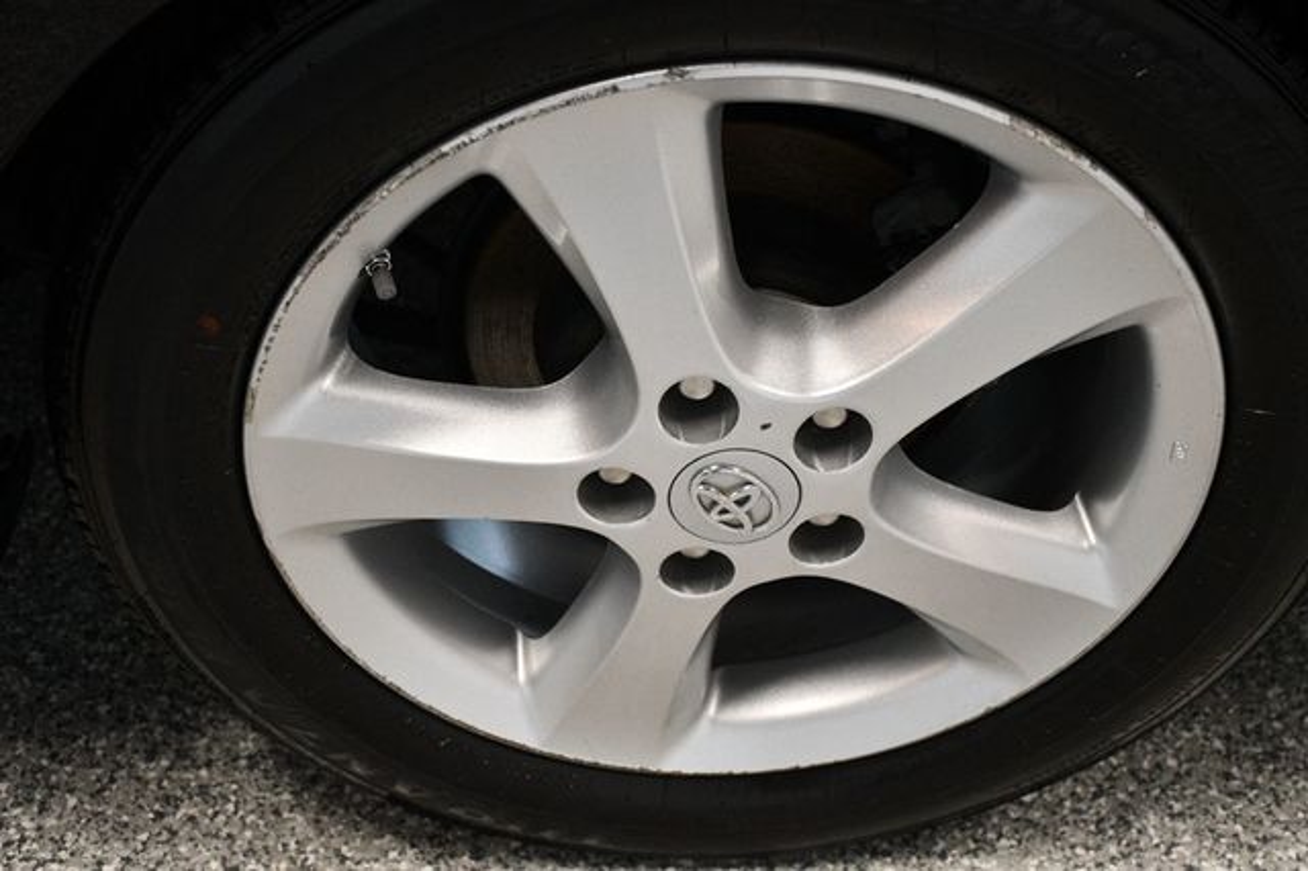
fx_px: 2179
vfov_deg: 22.6
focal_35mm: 60
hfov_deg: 33.4
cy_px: 436
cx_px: 654
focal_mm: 40
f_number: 4.5
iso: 2800
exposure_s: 1/125
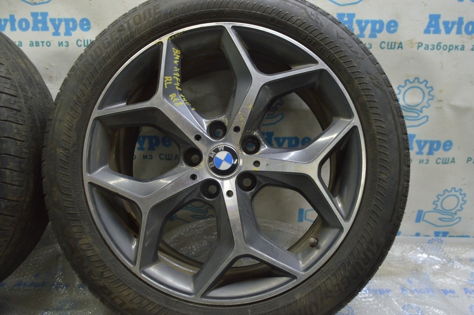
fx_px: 395
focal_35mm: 30
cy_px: 158
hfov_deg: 62.0
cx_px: 237
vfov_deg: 43.5
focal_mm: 20
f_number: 5.6
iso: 400
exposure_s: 1/20
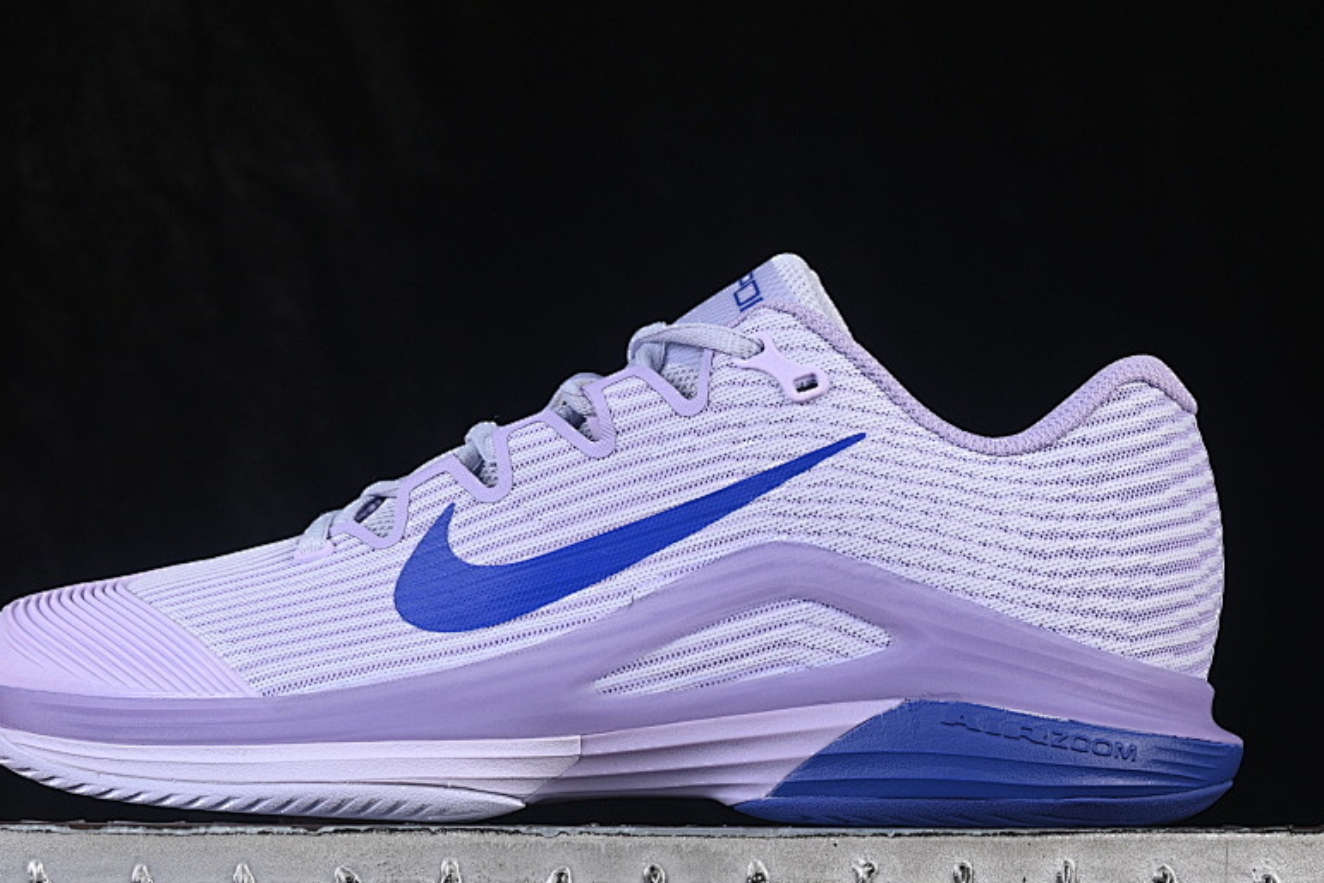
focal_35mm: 105
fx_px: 3861
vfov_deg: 13.0
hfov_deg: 19.5
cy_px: 442
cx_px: 601
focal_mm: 50
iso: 160
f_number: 8
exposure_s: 1/80
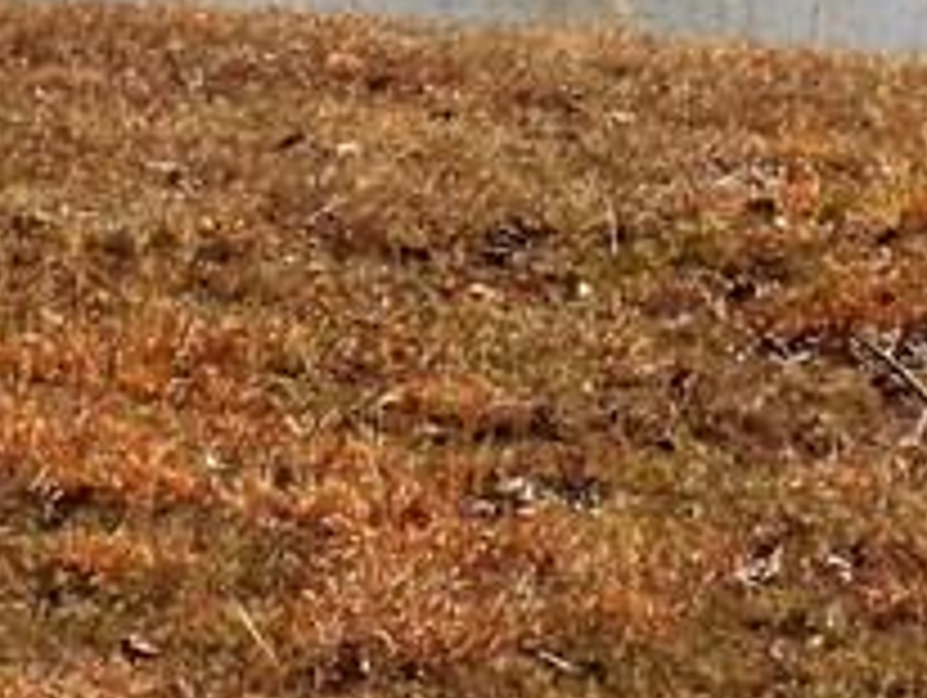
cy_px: -59
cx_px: 387
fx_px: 7856
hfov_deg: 6.8
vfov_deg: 5.1
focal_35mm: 293
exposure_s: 1/1500
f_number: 4
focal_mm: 10.5
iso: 80
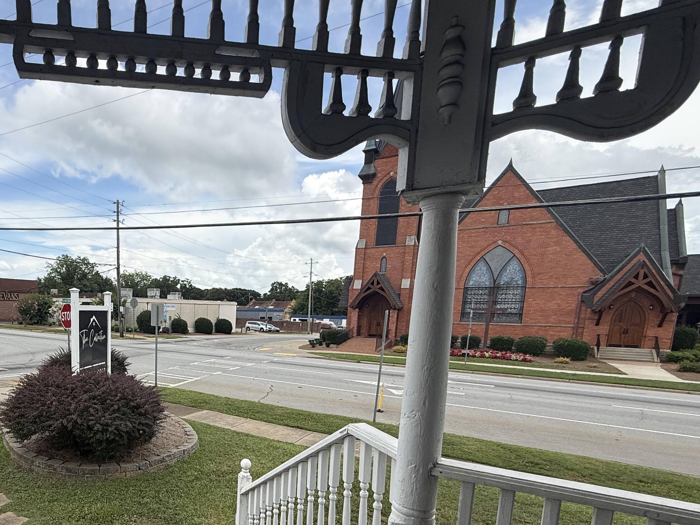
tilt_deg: -8.4
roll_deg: -1.0
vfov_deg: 58.8
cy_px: 374
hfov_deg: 70.0
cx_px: 155
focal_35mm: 22
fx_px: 445
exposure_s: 1/1848
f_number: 2.2
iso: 50
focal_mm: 2.22
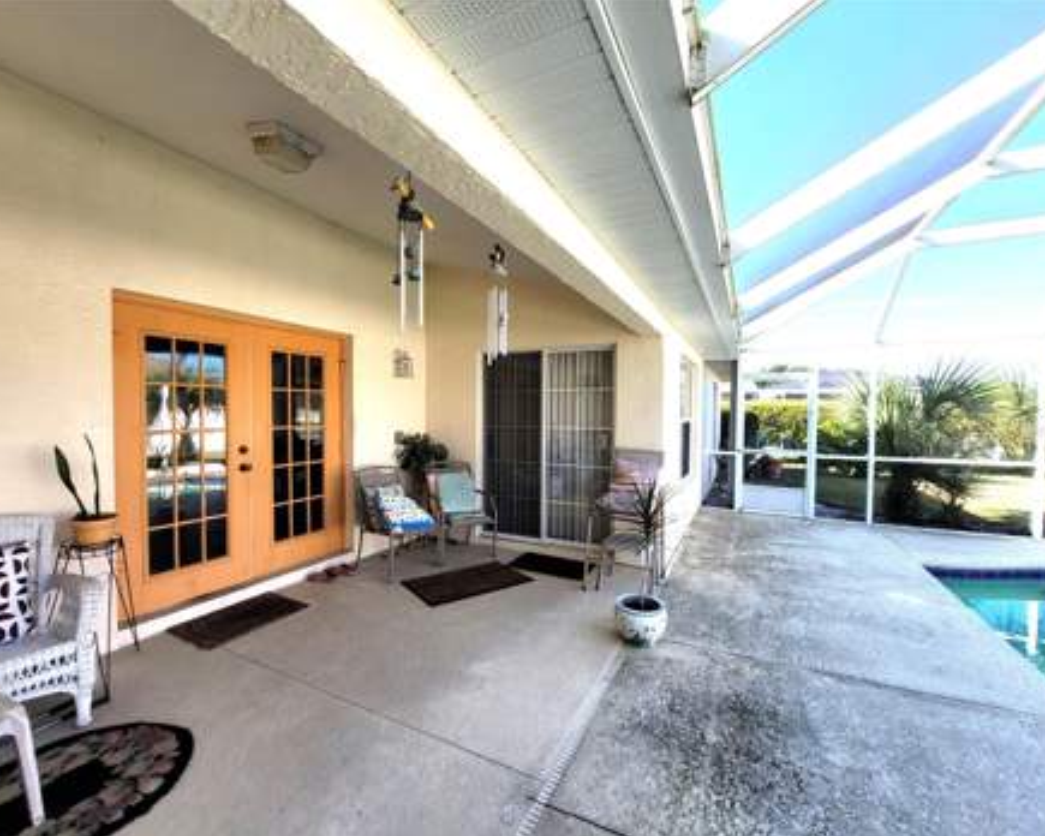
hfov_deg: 100.6
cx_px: 500
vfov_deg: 88.0
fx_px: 433
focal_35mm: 14
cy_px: 430
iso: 64
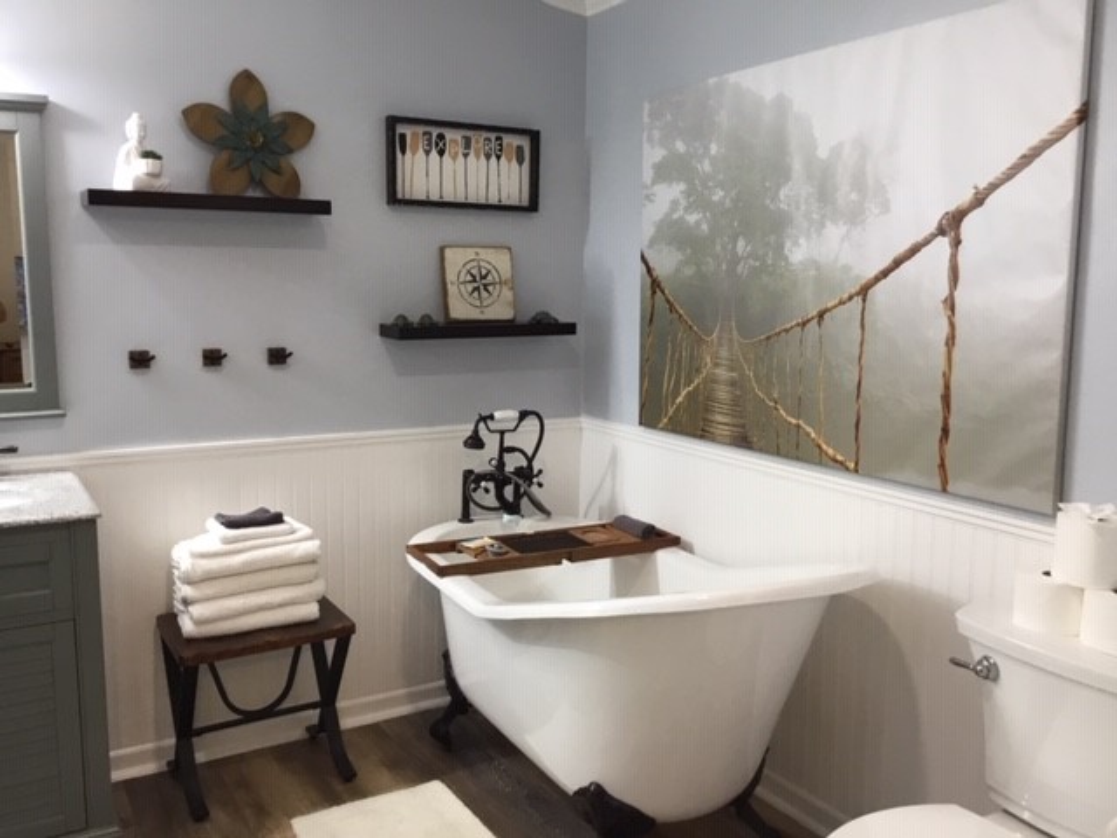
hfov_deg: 58.4
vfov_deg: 45.4
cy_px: 419
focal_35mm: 31
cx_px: 558
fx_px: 1000
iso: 64
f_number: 2.4
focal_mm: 3.3
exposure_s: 1/30
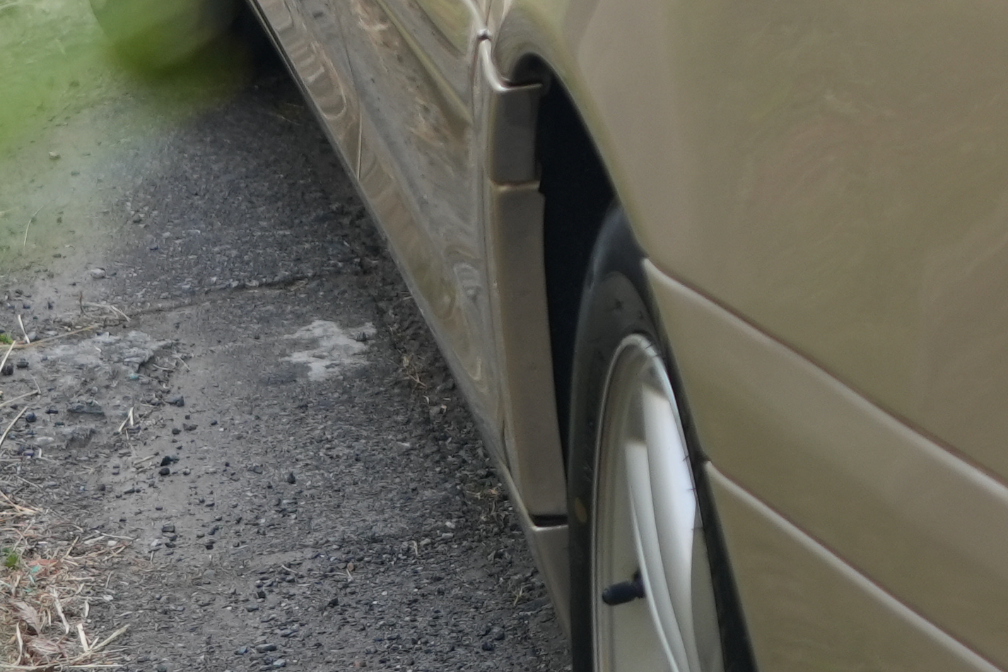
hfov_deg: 8.6
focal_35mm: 231
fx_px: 6468
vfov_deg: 5.8
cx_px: 1680
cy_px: -586
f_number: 4
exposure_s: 1/160
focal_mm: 47
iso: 400
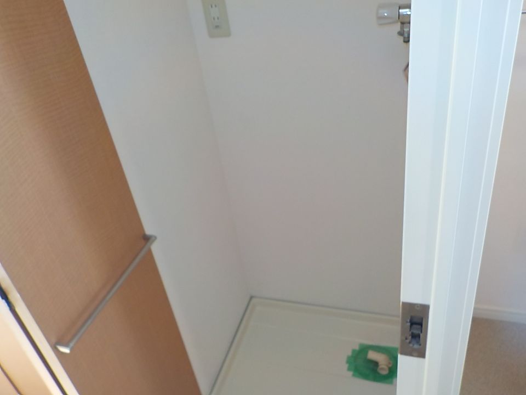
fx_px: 456
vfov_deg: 46.8
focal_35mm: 30
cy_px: 198
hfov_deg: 60.0
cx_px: 263
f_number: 3.3
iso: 180
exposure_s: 1/30
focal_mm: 4.1
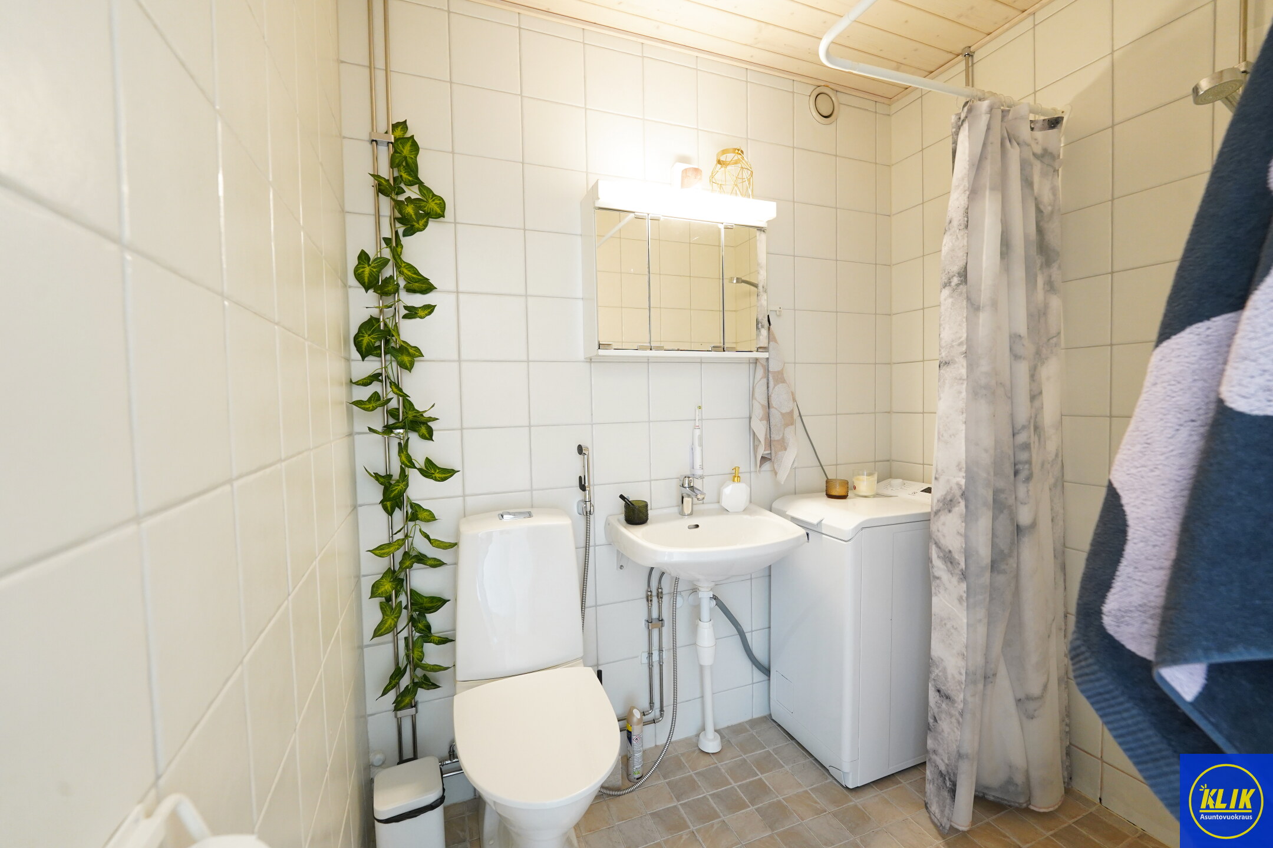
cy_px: 424
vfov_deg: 81.2
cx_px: 636
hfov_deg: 104.3
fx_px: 495
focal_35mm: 14
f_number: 6.3
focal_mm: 14
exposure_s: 1/30
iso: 2500
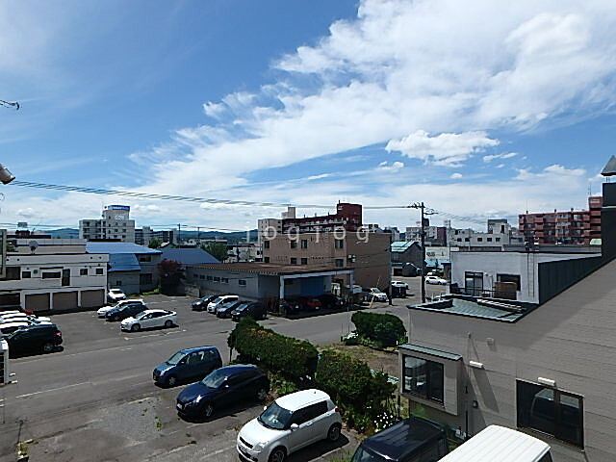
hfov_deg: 79.0
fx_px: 374
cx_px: 308
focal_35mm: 21
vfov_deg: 63.4
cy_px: 231
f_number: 6
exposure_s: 1/800
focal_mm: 3.7
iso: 125
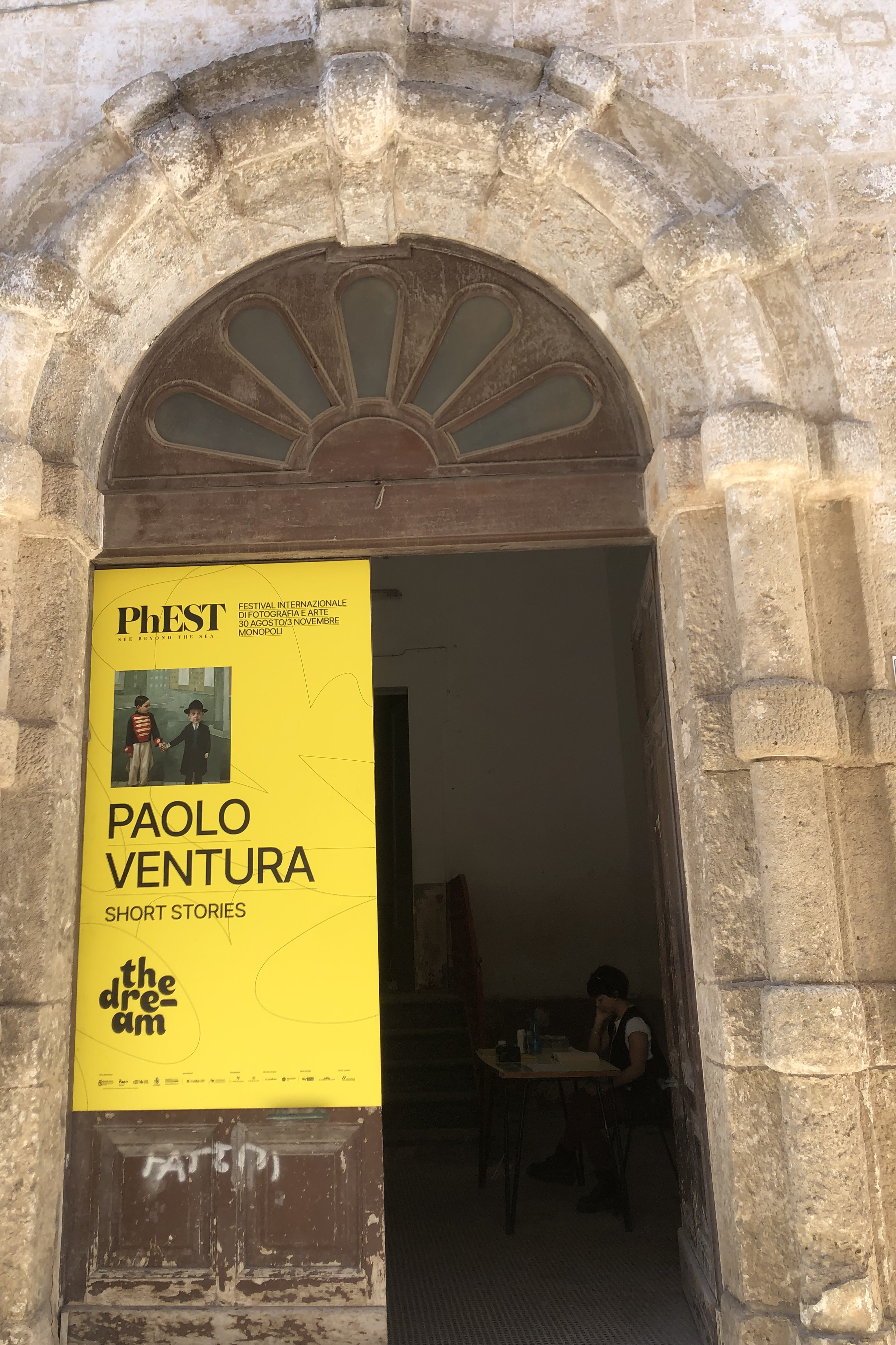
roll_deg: +1.5
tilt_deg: +13.2
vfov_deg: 61.9
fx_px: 1120
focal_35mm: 30
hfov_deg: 43.5
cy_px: 680
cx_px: 381
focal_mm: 4
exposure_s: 1/322
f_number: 1.8
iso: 20
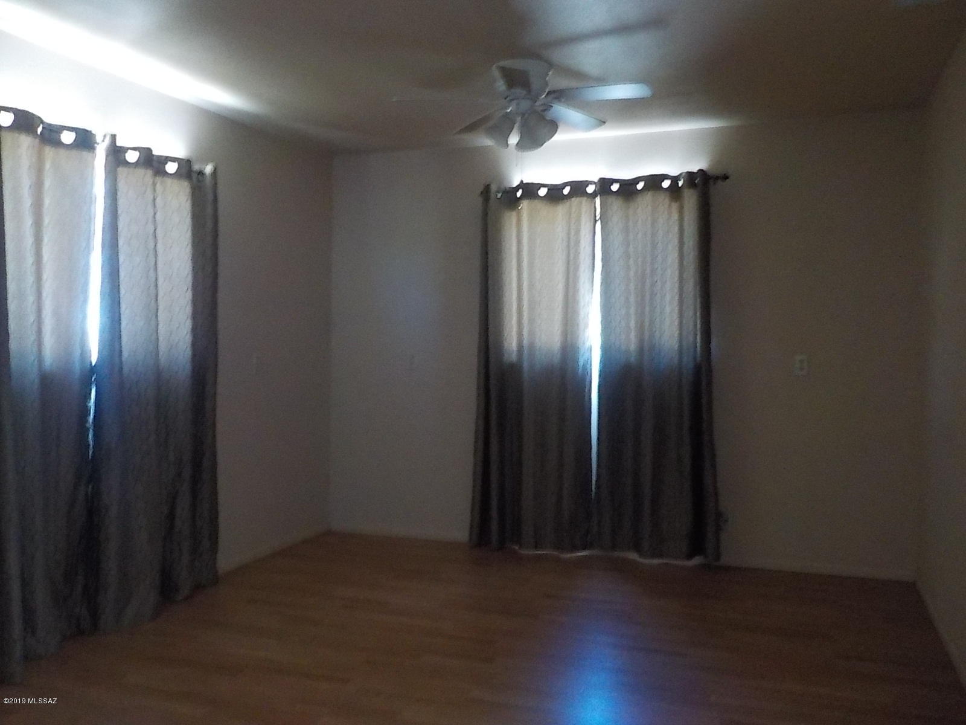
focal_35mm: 30
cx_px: 483
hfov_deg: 60.0
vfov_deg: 46.8
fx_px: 837
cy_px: 362
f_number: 3.3
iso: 800
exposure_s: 1/10
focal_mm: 4.1
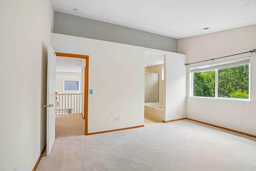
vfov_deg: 73.7
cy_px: 86
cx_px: 128
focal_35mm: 16
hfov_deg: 96.7
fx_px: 114
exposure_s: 1/50
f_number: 8
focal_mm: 16
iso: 400
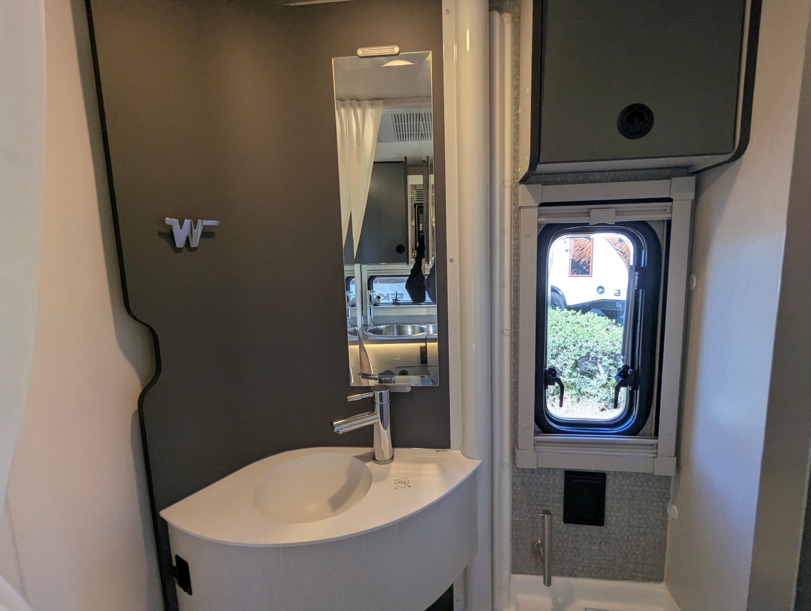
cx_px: 406
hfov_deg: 94.4
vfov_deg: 78.2
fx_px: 375
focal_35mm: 16
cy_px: 306
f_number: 2.2
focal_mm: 2.35
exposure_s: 1/112
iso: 123
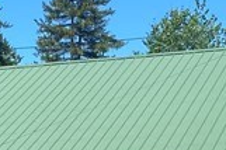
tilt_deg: -2.9
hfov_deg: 11.8
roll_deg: +1.7
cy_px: 320
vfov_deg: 7.6
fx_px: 1079
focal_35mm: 172
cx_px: -15
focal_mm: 4.25
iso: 32
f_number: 1.8
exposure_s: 1/1838
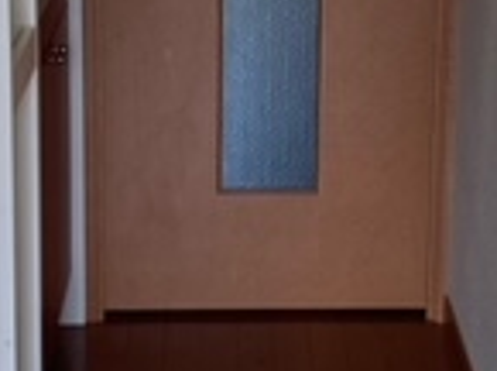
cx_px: 319
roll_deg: -1.8
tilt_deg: -14.3
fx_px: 1776
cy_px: 79
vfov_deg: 11.9
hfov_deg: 15.9
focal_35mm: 124
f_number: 1.8
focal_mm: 3.99
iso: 25
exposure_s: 1/100
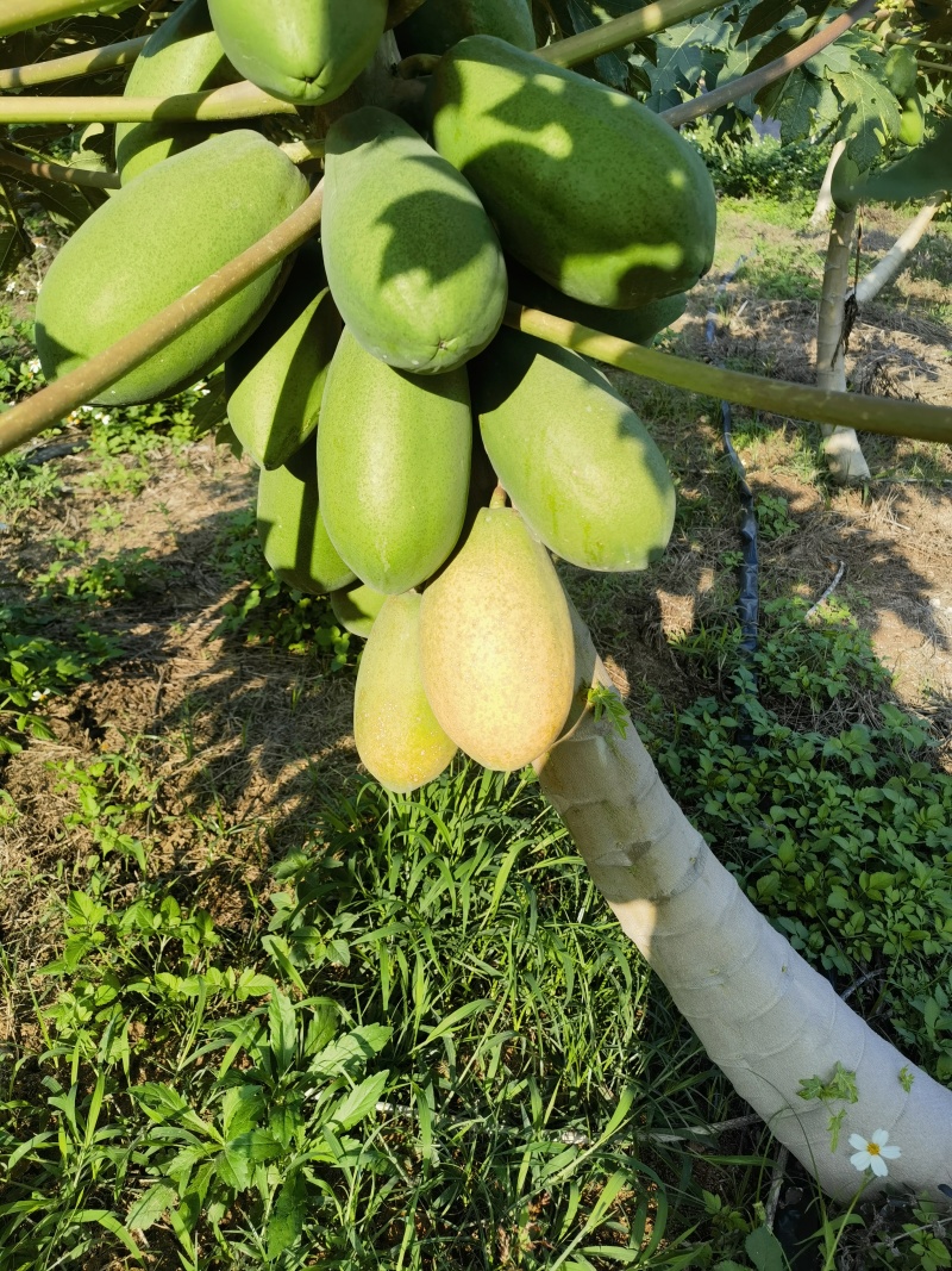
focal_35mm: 27
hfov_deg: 51.3
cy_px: 636
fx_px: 990
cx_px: 476
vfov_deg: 65.3
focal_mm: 6.67
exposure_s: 1/1305
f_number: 1.9
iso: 50
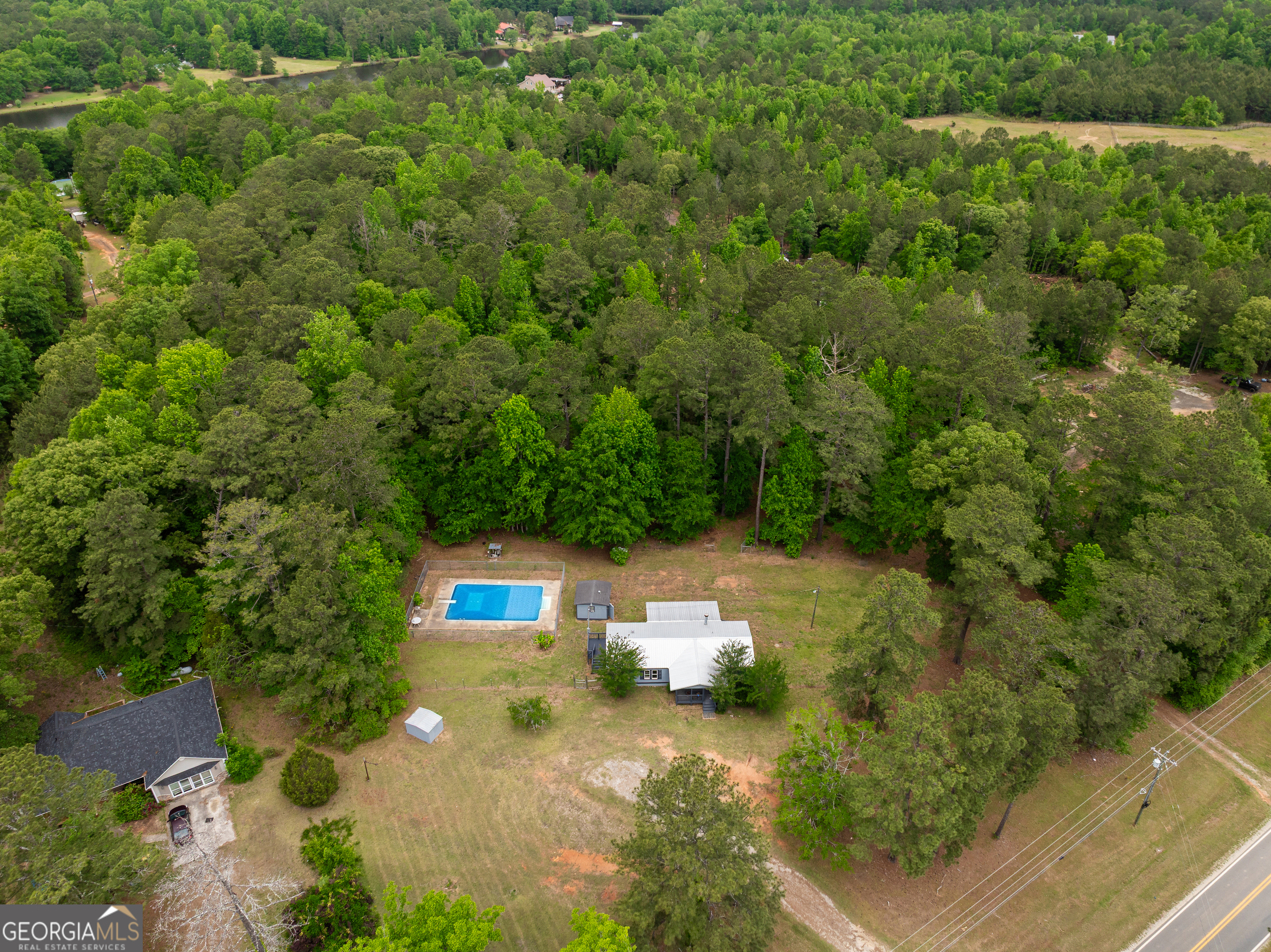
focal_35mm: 24
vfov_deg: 56.8
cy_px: 476
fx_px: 881
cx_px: 636
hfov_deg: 71.6
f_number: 2.8
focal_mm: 12.29
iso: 100
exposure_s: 1/240
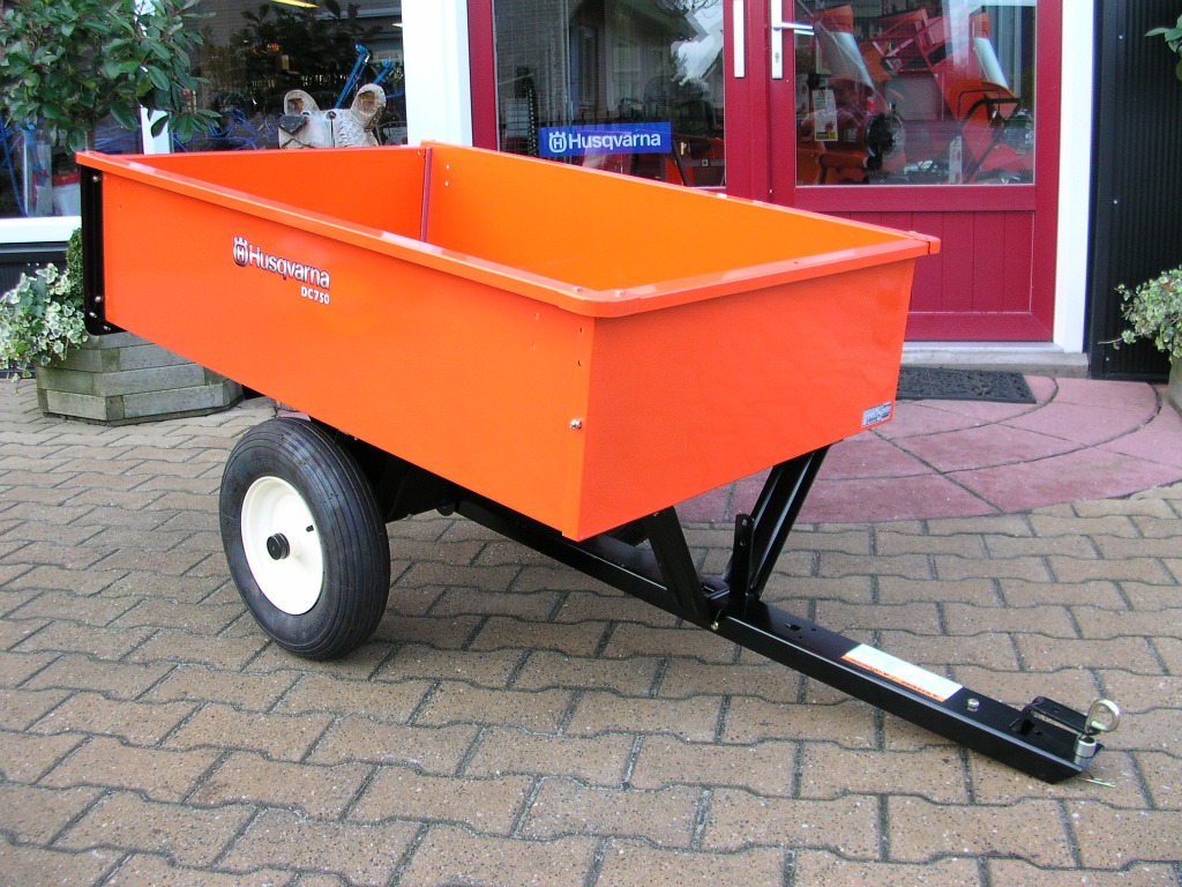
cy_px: 444
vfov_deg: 38.7
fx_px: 1263
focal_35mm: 37
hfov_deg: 50.1
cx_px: 591
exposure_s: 1/60.4
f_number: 2.7
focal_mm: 5.6
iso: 100
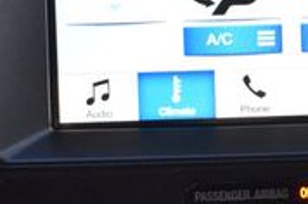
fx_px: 1290
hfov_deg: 13.5
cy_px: 9
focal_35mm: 151
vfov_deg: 9.0
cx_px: 277
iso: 1250
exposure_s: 1/125
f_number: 4.2
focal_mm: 28
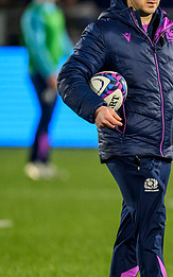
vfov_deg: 2.0
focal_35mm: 1044
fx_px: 7880
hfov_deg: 1.3
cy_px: 137
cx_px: 234
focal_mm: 400
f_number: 2.8
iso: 5000
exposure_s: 1/1250
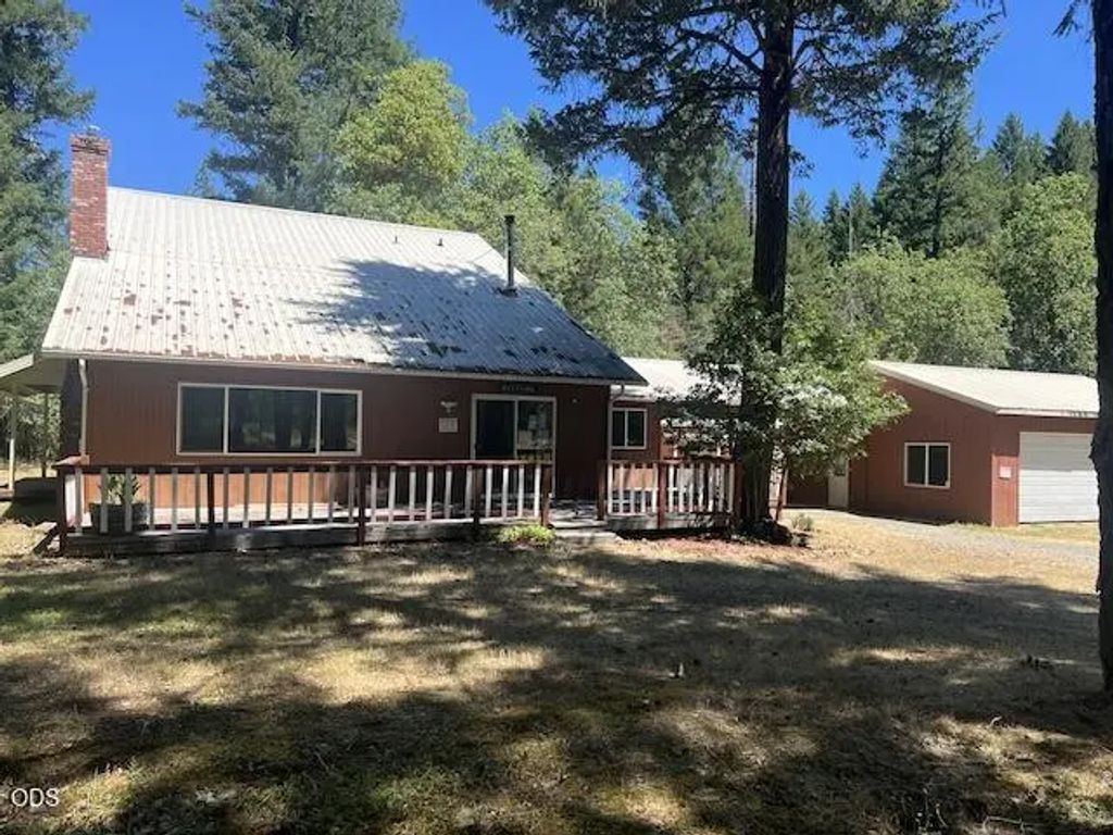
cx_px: 556
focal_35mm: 26
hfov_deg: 67.3
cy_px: 418
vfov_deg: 53.1
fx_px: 836
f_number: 1.5
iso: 50
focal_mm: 5.7
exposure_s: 1/1468
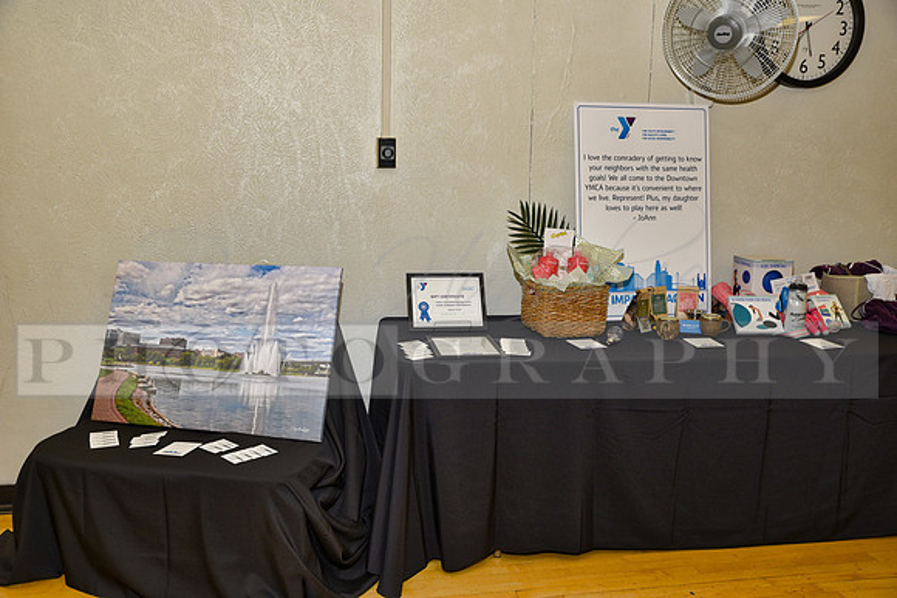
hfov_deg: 58.7
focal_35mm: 32
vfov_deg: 41.1
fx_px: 797
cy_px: 299
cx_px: 448
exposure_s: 1/60
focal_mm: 32
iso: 200
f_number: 5
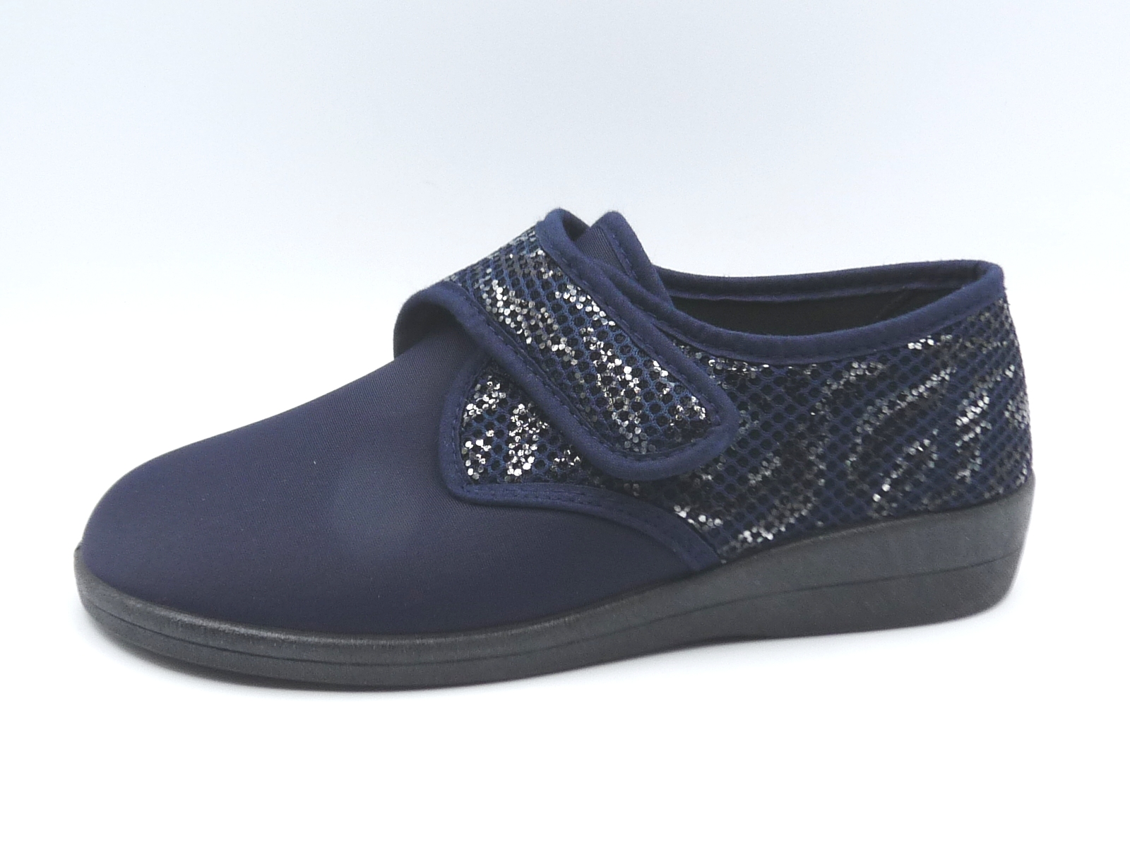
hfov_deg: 39.7
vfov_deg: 30.3
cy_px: 424
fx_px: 1567
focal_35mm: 48
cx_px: 565
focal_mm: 4.8
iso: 100
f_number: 4
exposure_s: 1/160
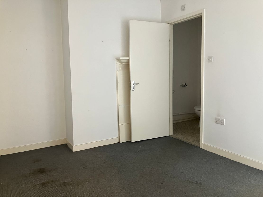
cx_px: 132
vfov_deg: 49.8
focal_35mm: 28
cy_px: 98
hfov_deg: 63.4
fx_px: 213
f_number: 1.8
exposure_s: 1/44
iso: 320
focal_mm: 3.99
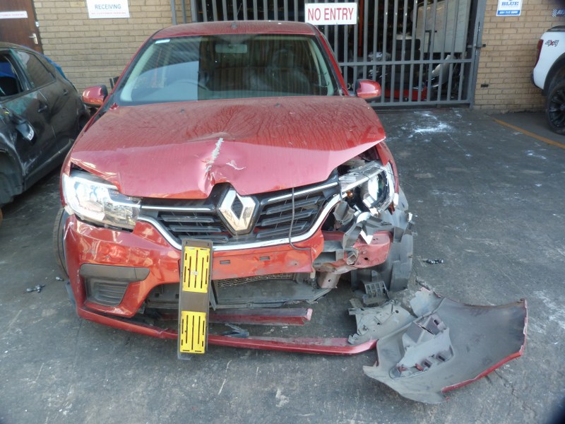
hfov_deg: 69.4
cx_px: 282
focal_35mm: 25
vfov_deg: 54.9
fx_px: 408
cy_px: 212
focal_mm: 4.5
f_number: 2.8
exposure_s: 1/60
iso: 125
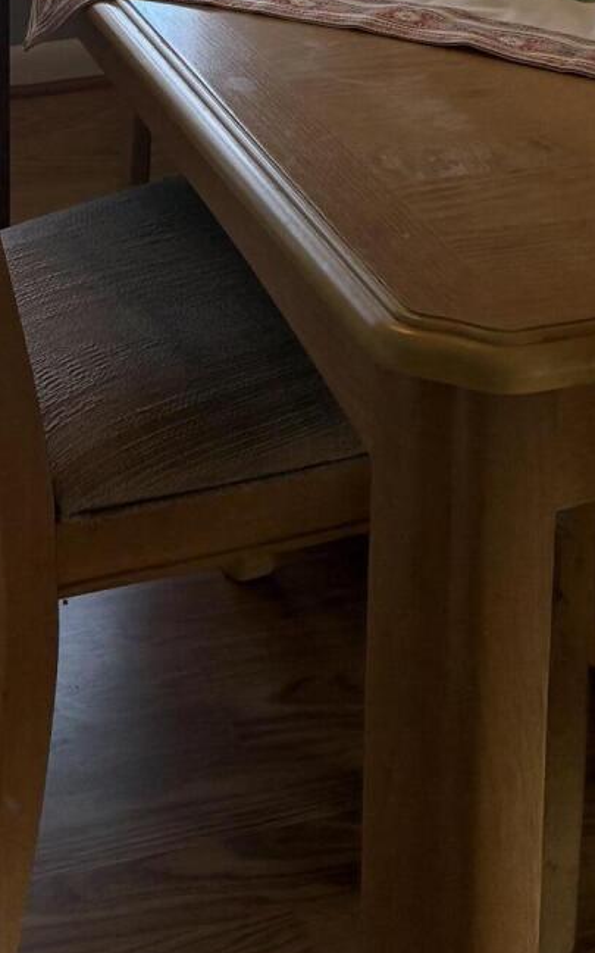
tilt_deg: -10.1
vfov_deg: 21.7
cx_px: 184
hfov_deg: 15.3
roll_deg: -0.3
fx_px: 2205
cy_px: -316
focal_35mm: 85
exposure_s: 1/226
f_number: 1.6
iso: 125
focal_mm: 5.96
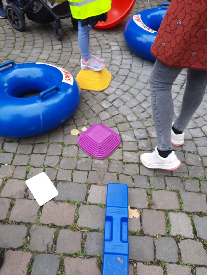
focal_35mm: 25
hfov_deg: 54.9
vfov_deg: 69.4
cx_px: 104
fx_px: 199
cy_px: 138
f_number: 2
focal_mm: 4.6
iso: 32
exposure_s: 1/121
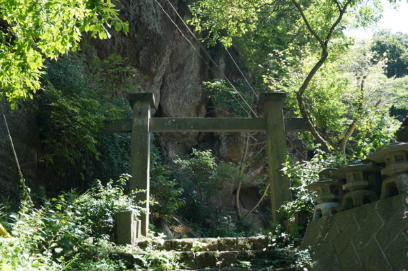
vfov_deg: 41.6
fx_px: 357
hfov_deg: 59.5
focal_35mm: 32
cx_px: 204
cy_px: 136
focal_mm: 21
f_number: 5.6
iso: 100
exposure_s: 1/80
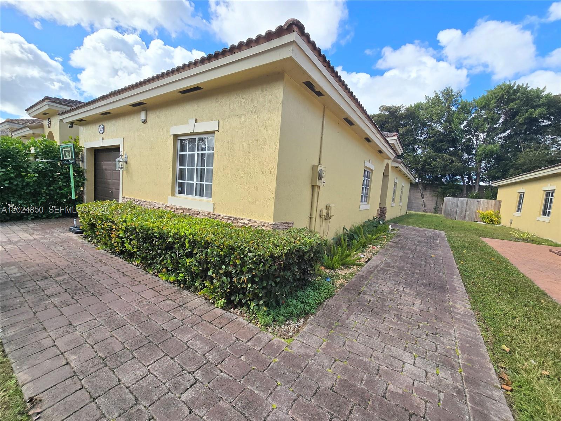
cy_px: 210
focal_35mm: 13
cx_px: 280
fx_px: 211
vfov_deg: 89.9
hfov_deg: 106.2
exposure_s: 1/1742
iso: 50
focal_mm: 2.2
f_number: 2.2
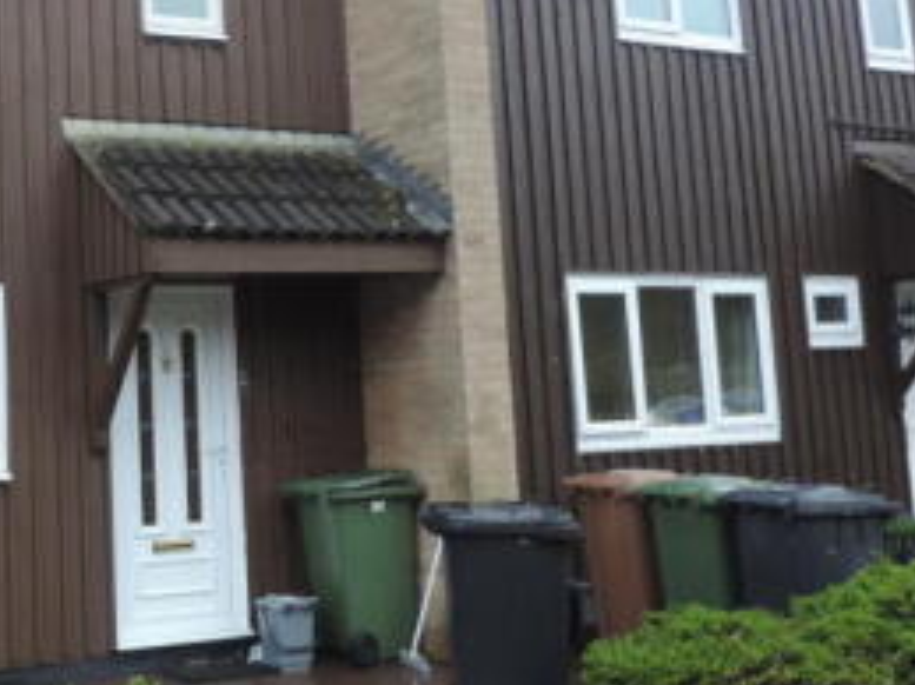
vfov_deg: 26.8
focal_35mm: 54
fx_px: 1427
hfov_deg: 34.2
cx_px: 147
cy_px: 196
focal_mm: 4.3
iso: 160
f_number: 3
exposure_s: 1/30
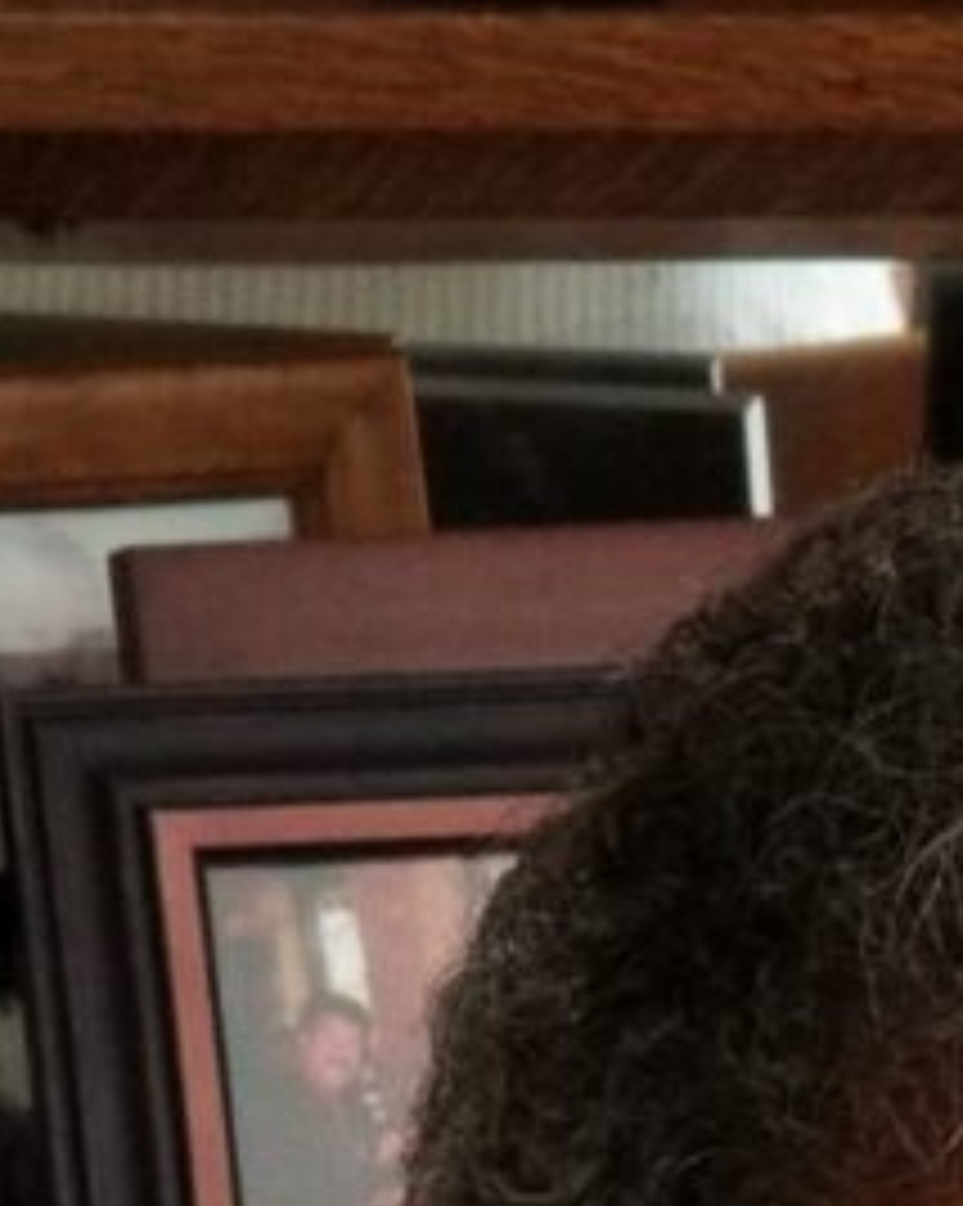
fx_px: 6919
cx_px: 1292
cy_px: 2088
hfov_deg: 7.9
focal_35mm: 194
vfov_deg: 9.5
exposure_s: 1/30
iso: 100
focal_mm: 6
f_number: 2.4
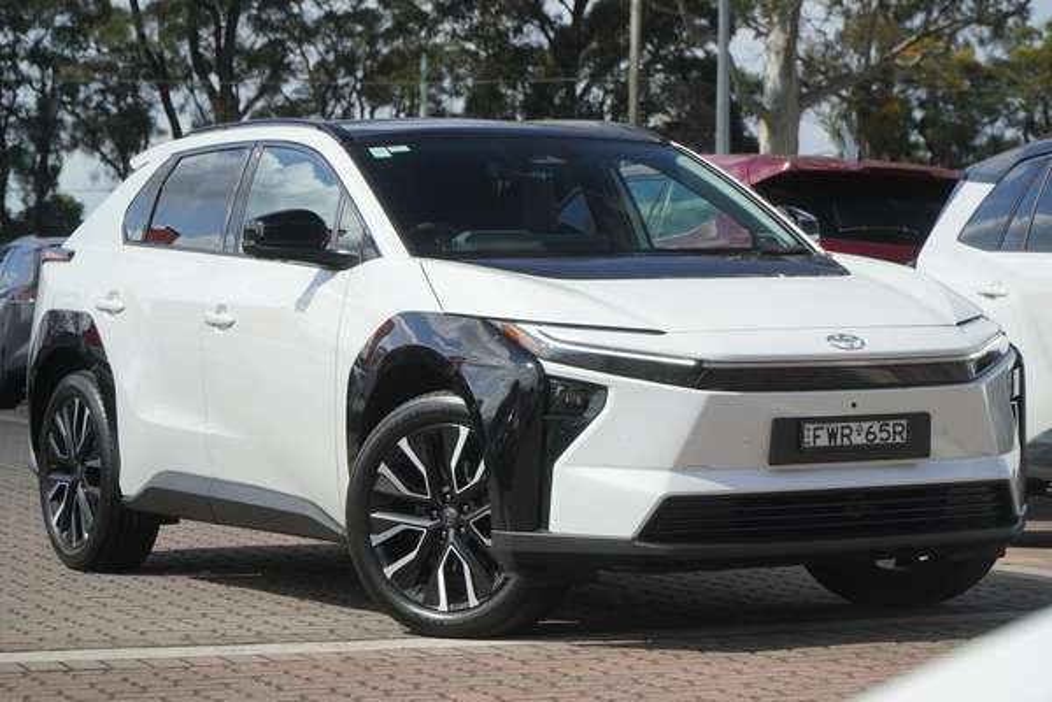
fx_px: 3200
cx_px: 526
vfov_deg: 12.5
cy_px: 351
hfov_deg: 18.7
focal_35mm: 110
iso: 800
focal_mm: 73
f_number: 7.1
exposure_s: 1/1600
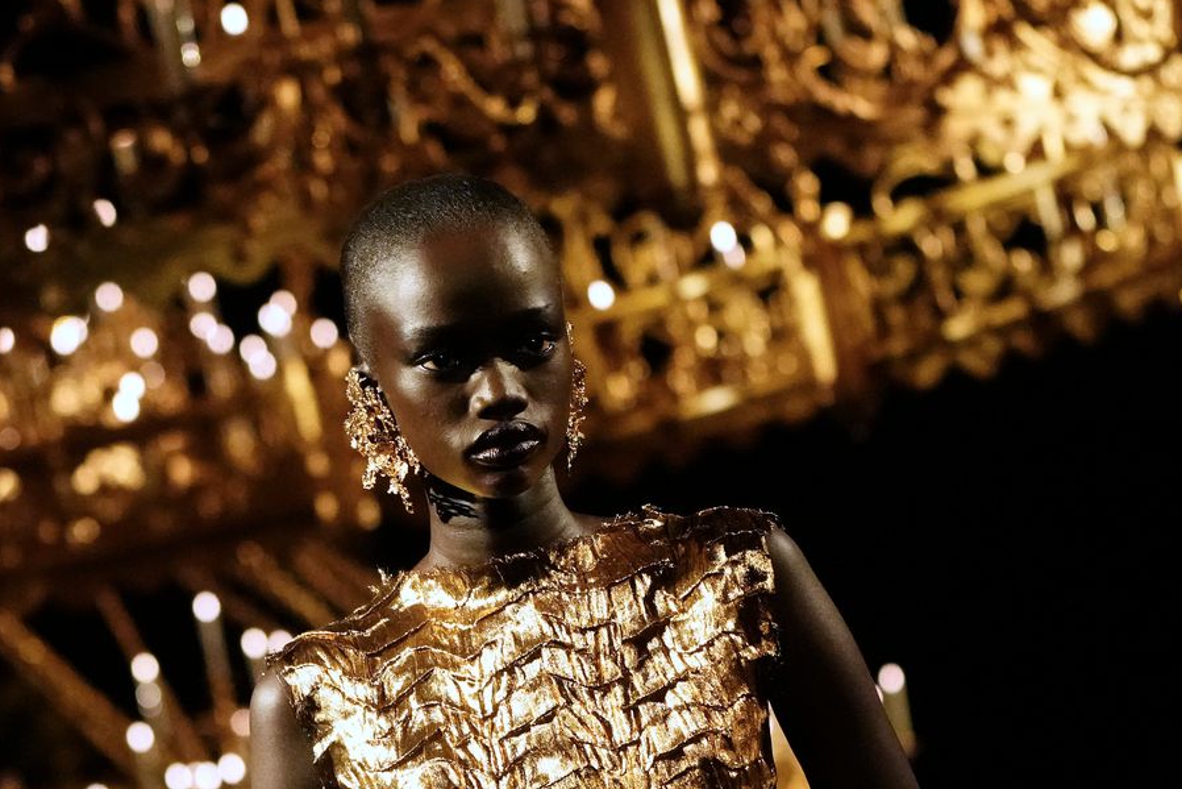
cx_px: 265
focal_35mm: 228
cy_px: 657
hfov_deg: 9.0
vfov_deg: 6.0
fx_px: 7487
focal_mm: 100
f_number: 5
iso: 8000
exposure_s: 1/320
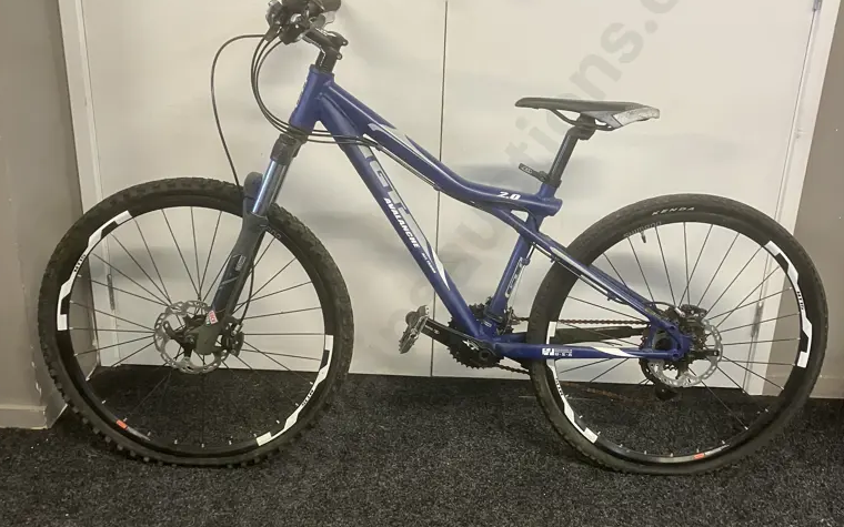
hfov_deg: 49.3
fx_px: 920
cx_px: 421
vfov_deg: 31.9
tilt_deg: -22.3
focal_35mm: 40
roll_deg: -2.3
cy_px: 308
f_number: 1.8
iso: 160
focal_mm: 3.99
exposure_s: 1/50
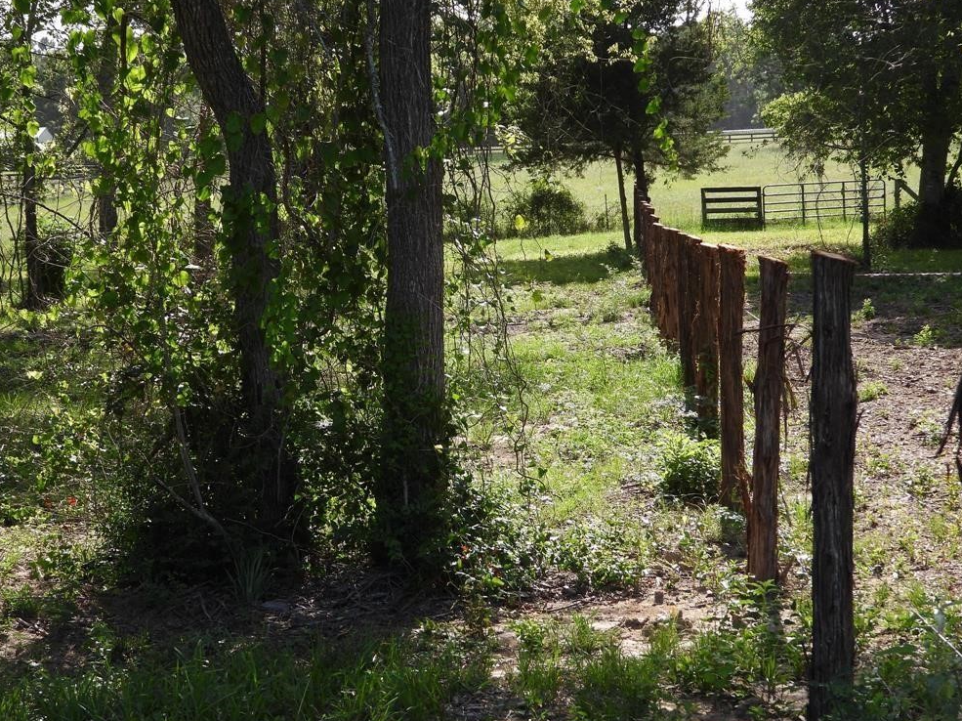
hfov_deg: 25.0
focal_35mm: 78
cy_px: 355
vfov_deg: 18.9
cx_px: 466
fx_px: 2167
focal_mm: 13.5
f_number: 3.5
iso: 100
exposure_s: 1/500
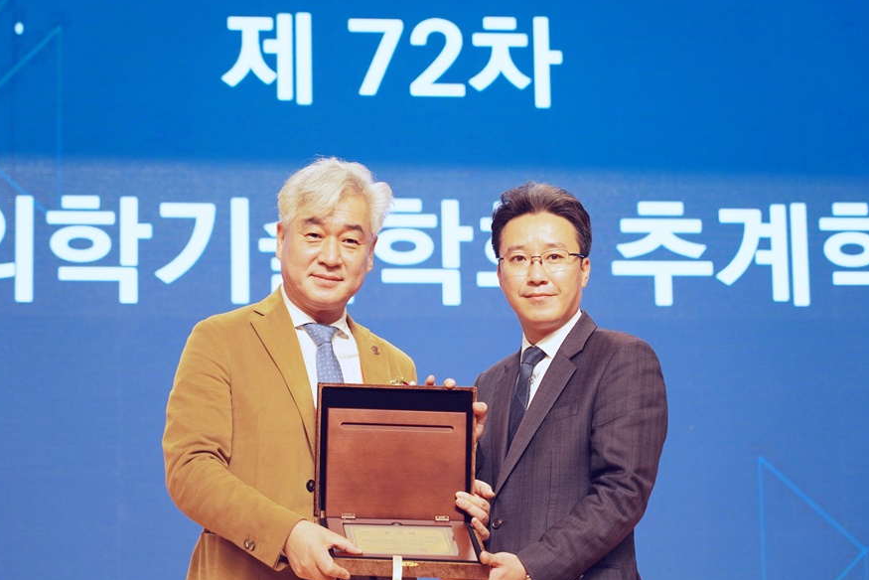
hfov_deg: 17.1
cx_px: 437
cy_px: 288
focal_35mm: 120
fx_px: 2897
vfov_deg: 11.4
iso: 1000
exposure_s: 1/160
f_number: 4
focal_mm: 105
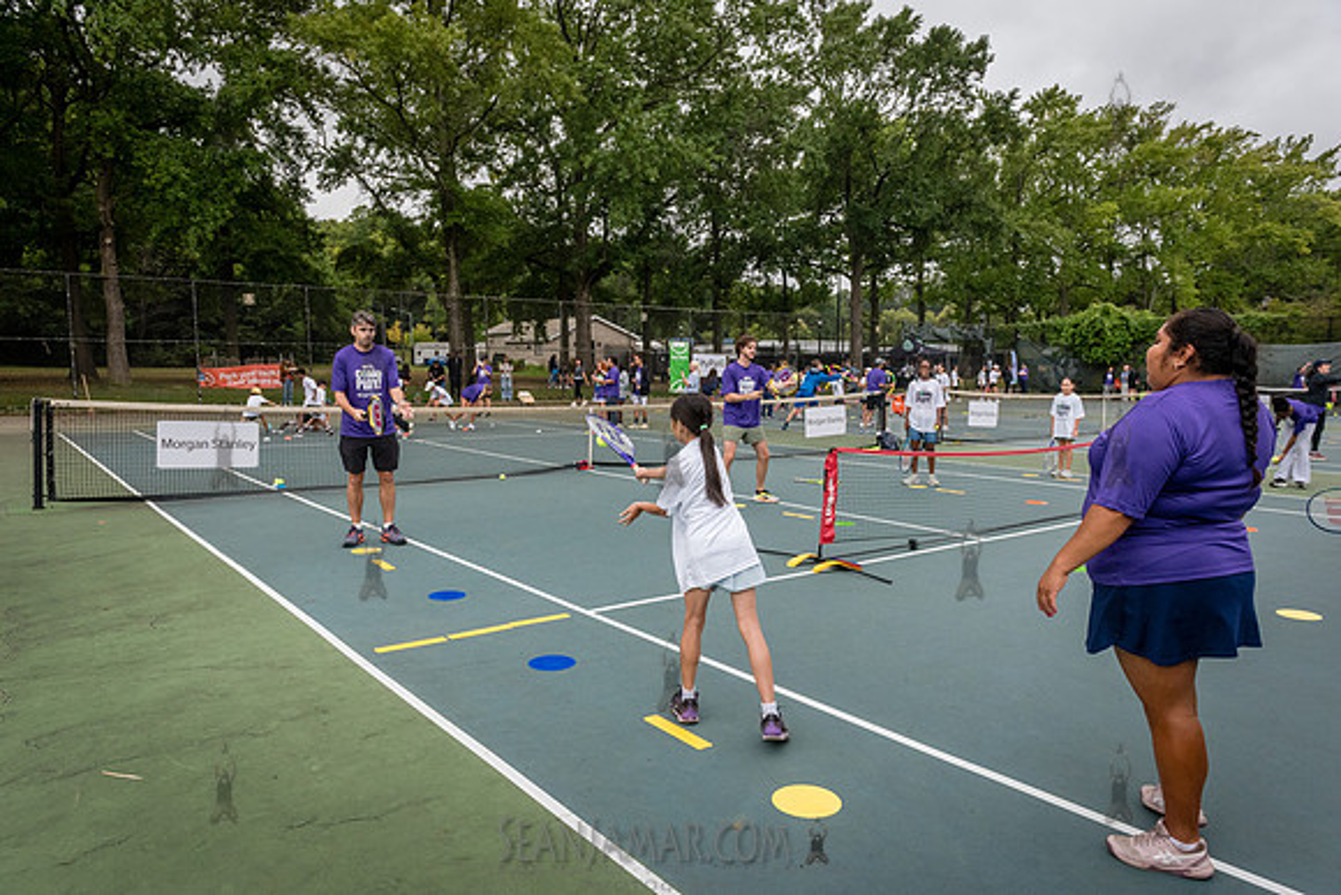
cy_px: 448
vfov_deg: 52.8
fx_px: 900
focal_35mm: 24
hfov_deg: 73.3
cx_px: 670
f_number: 5
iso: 1600
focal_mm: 24
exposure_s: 1/2500
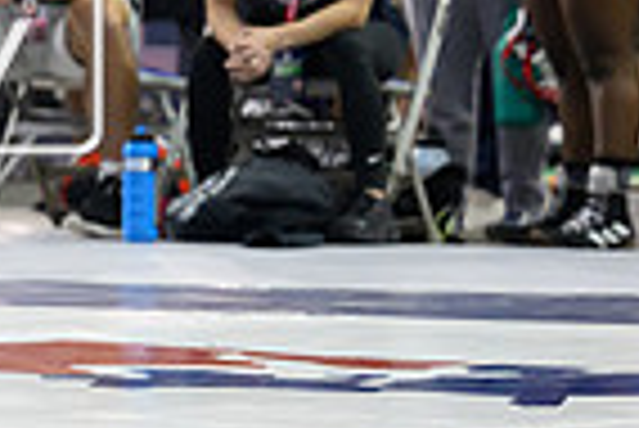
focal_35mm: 338
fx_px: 6006
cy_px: 38
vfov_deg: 4.1
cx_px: -351
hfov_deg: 6.0
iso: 3200
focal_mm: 83
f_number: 2.8
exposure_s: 1/800
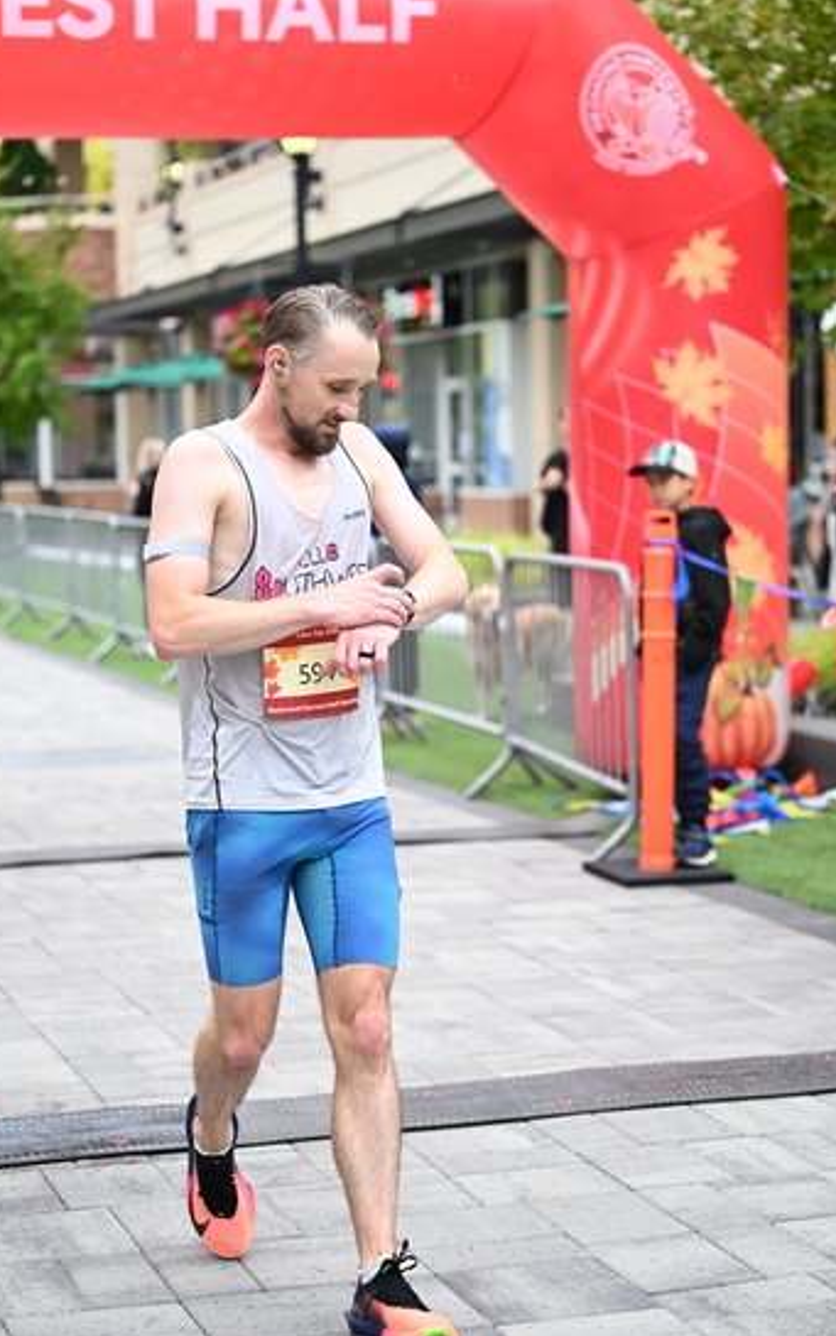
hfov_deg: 18.1
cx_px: 393
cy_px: 669
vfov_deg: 28.6
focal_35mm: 72
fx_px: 2623
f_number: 2.8
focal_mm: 70
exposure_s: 1/1250
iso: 1600
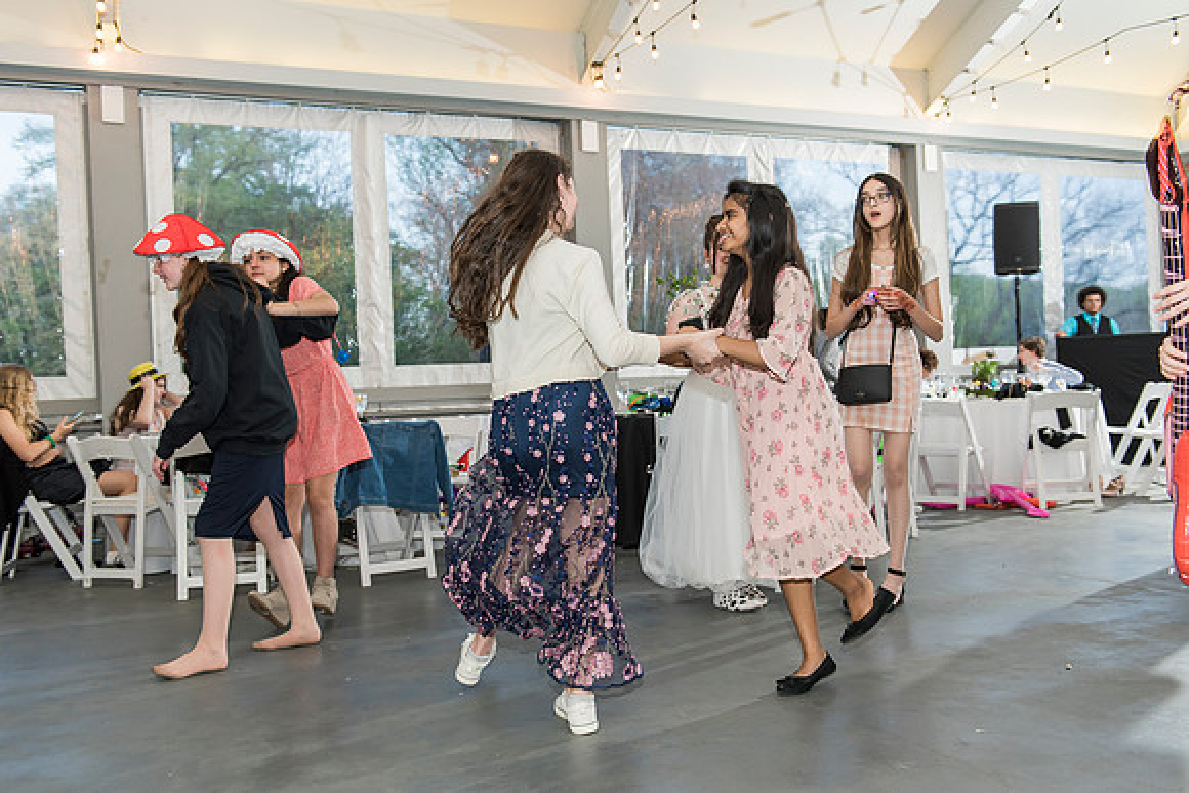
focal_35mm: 32
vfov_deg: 41.1
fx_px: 1057
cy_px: 396
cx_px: 594
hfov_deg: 58.7
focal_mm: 32
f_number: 3.5
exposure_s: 1/100
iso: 800
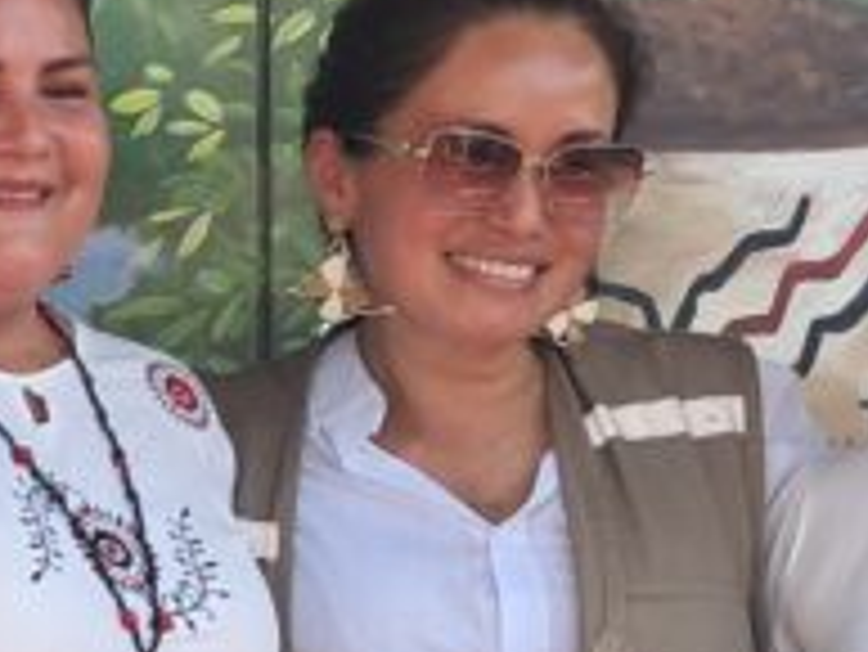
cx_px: -1138
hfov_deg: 11.6
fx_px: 3588
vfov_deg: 10.3
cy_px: 576
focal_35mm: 143
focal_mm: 4
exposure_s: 1/120
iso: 50
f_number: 1.8
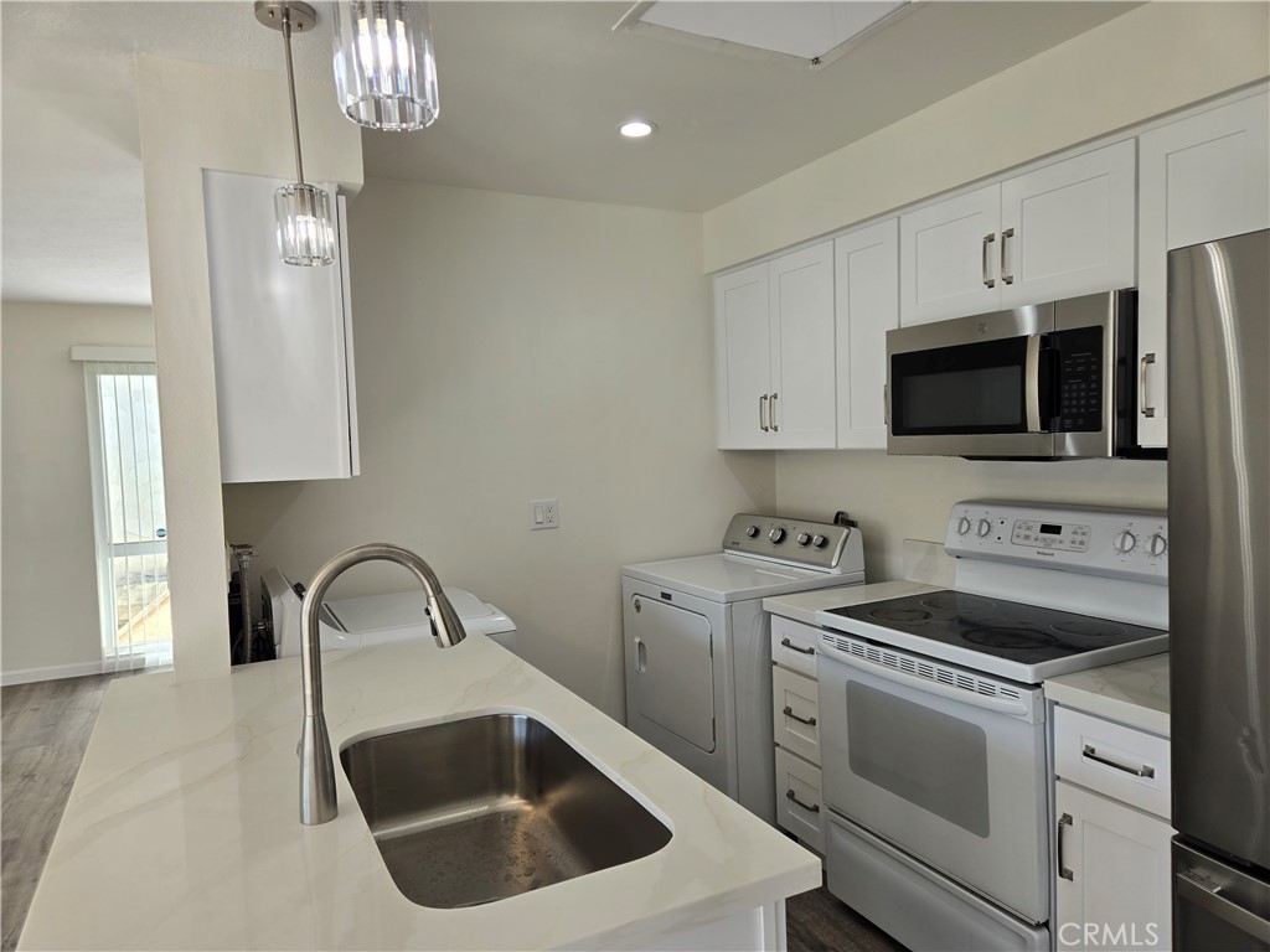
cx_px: 635
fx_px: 844
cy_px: 476
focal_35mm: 23
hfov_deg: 73.9
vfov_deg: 58.9
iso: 32
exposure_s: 1/120
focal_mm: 5.4
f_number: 1.8
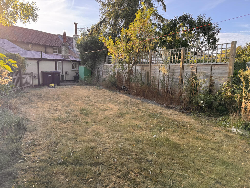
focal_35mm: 24
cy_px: 94
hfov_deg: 71.6
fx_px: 173
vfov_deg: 56.8
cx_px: 125
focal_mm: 6.76
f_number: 1.78
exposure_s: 1/425
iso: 80
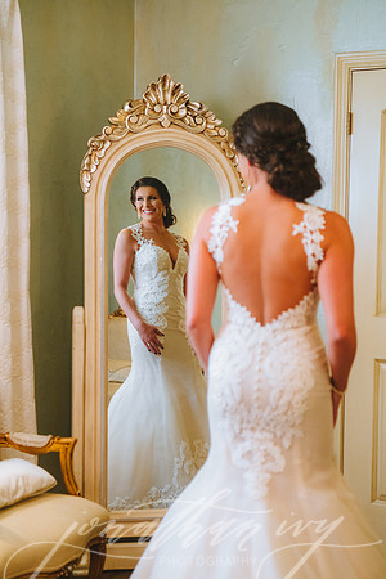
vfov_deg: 28.8
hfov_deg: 19.5
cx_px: 193
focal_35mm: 70
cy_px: 290
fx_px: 1126
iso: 1000
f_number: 2.8
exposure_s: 1/100
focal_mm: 70
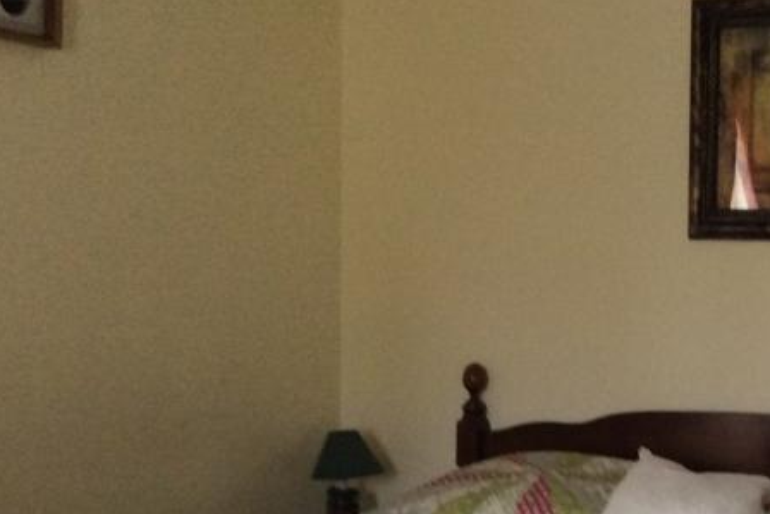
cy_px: 517
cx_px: 706
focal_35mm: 76
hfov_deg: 25.7
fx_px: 1626
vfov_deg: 17.5
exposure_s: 1/24
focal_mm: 3.3
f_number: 2.4
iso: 100
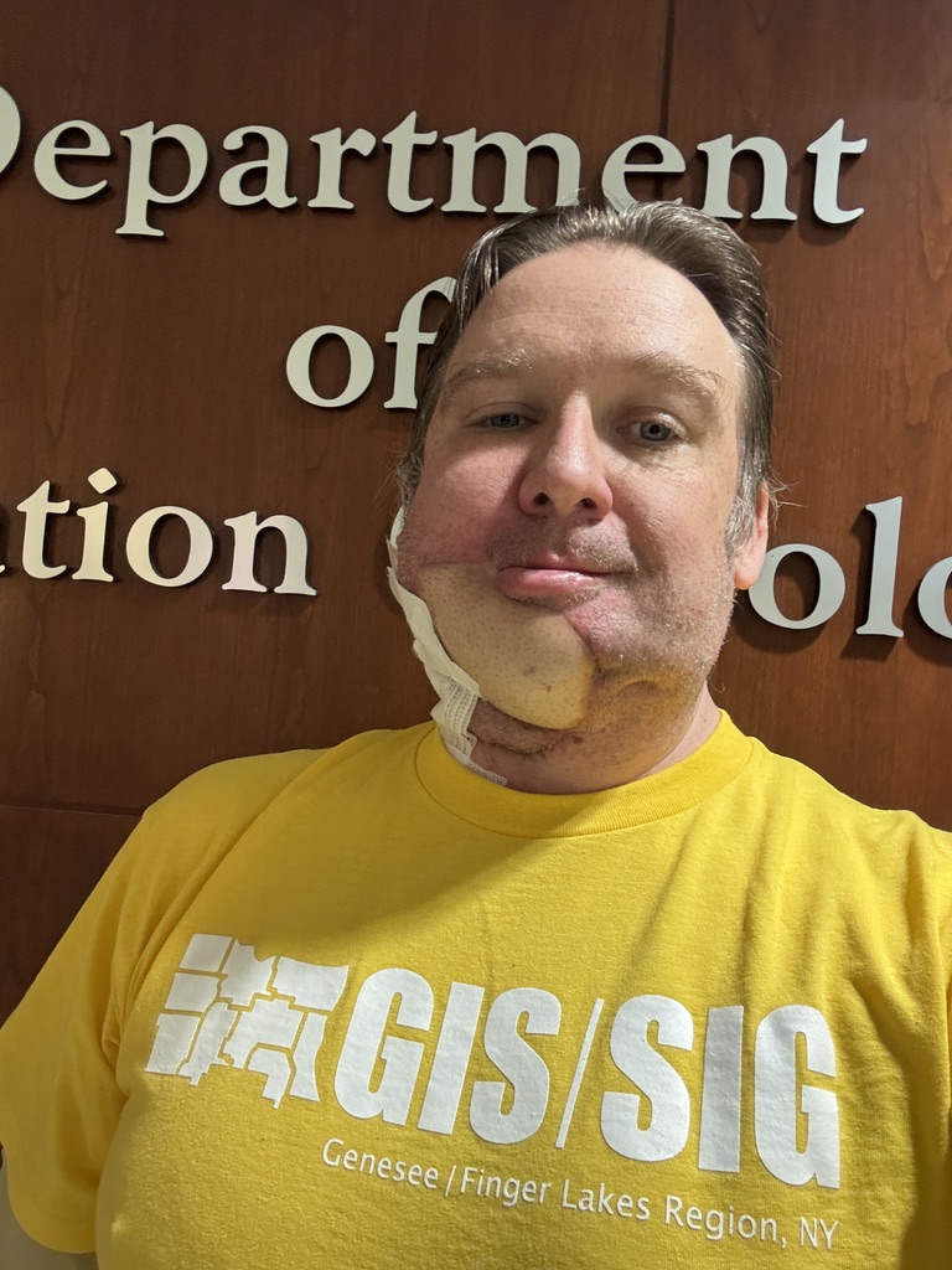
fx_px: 1100
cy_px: 635
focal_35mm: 30
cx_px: 476
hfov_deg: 46.8
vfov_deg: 60.0
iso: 250
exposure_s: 1/40
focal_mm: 2.69
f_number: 1.9
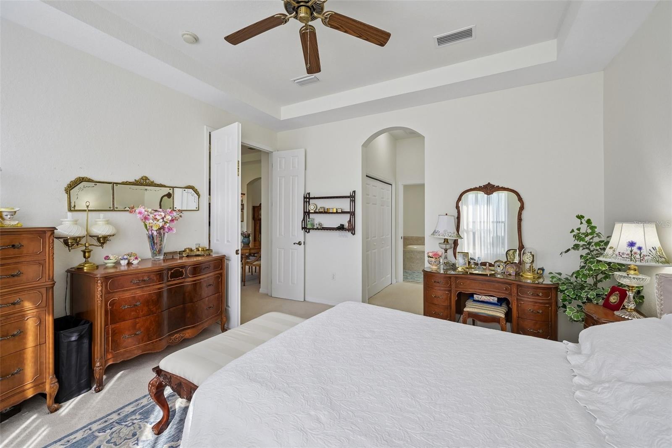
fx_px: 261
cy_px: 224
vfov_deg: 81.2
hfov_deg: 104.3
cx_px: 336
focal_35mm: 14
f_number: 8
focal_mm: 14
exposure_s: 1/125
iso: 400
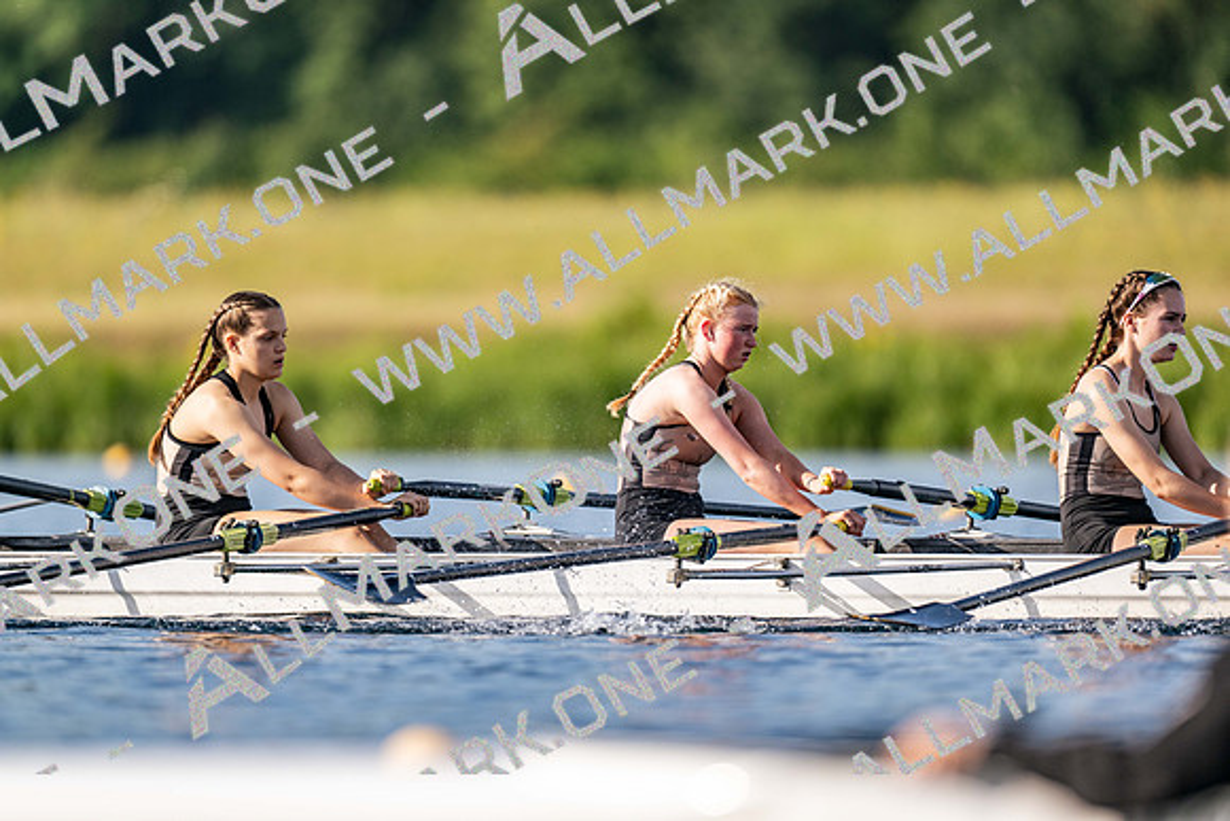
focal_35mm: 600
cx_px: 615
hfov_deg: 3.4
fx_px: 20504
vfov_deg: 2.3
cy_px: 410
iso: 280
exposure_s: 1/2500
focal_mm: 600
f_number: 4
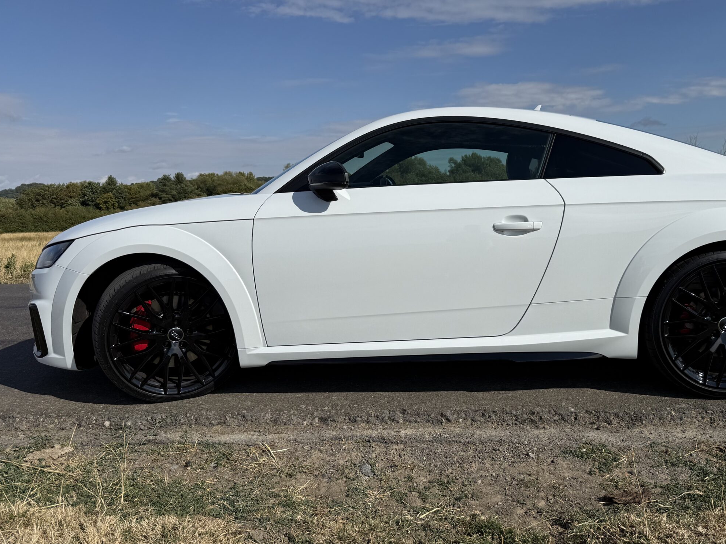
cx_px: 447
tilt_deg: -6.1
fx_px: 650
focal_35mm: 31
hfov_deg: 57.7
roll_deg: +2.6
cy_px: 287
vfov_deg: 45.4
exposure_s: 1/10309
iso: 80
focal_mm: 6.76
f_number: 1.78
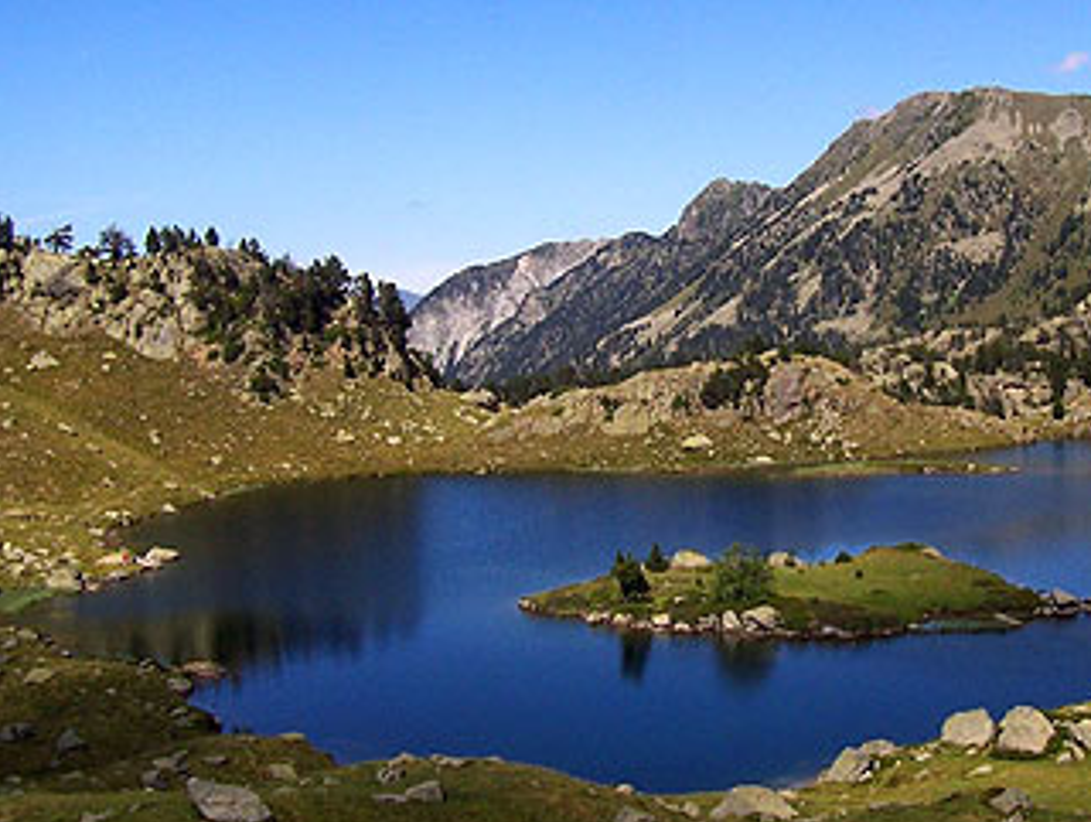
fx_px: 1641
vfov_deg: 28.1
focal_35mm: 52
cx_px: 736
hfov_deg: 36.4
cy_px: 355
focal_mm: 5.6
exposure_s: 1/750
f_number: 5.6
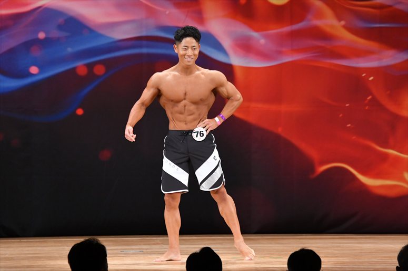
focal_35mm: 255
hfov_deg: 8.1
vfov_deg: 5.4
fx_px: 2889
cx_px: 204
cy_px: 136
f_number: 5.6
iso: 3200
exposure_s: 1/400
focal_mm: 170
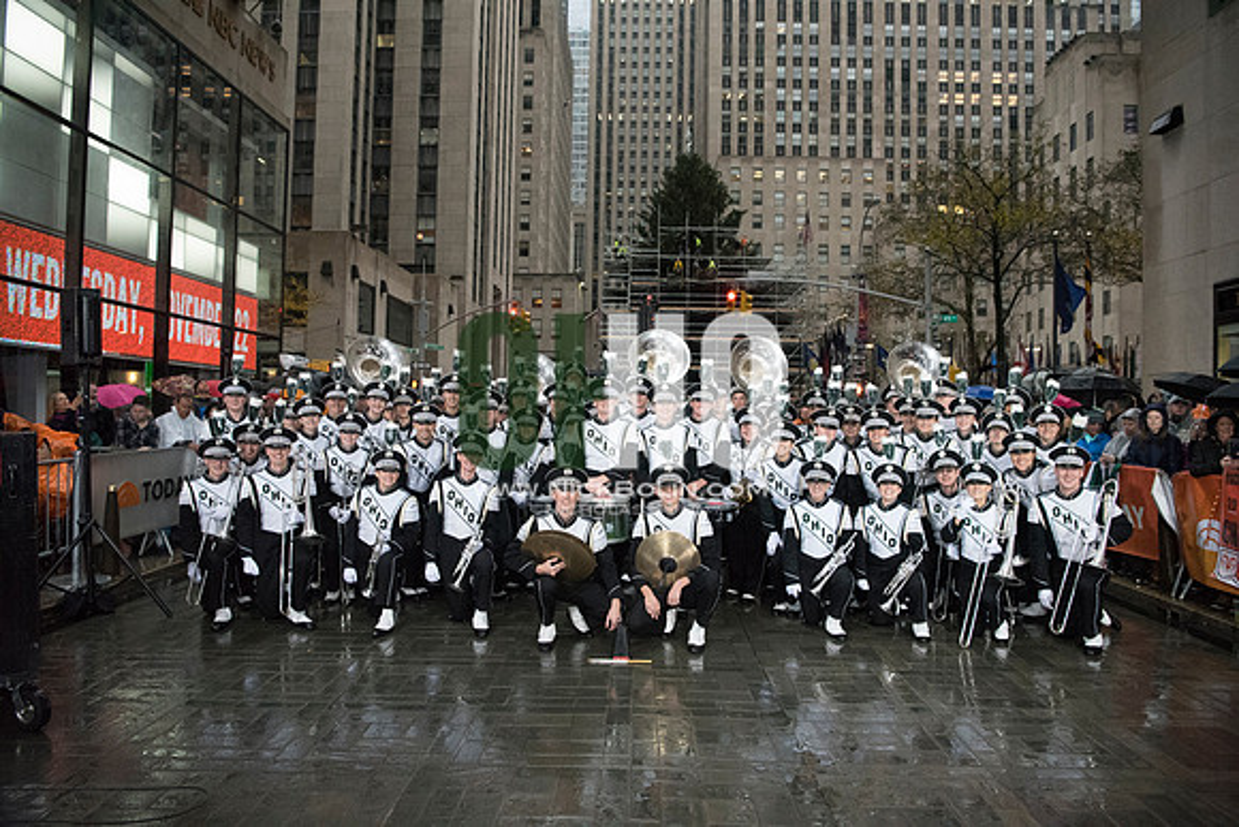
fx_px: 895
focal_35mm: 26
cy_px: 414
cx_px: 620
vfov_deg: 49.6
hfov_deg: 69.4
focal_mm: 26
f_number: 3.5
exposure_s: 1/2500
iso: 10000
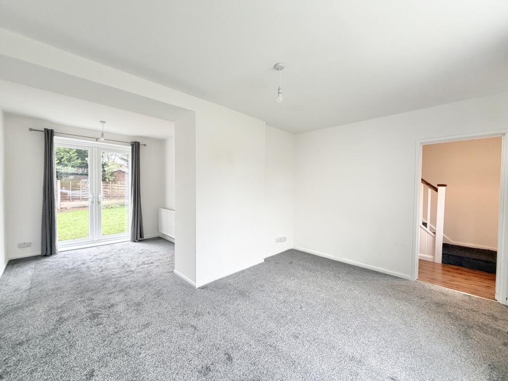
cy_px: 190
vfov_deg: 85.7
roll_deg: -0.1
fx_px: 205
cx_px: 254
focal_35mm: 14
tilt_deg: -0.7
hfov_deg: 102.1
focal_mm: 2.22
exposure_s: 1/99
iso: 320
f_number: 2.2
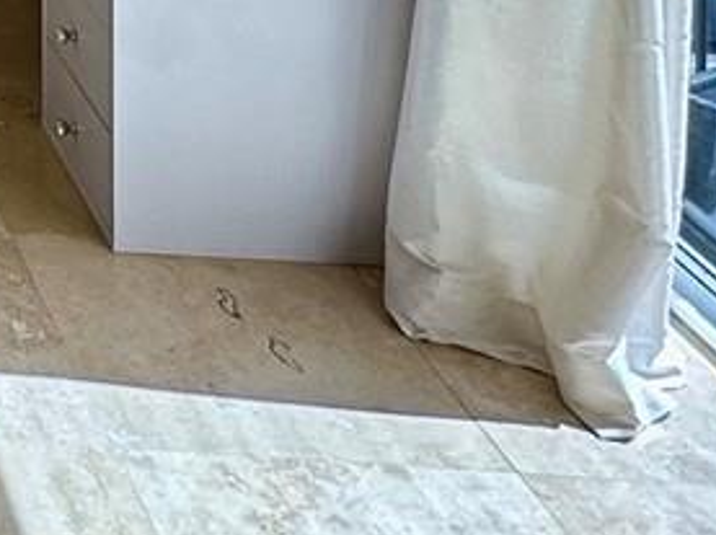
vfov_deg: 14.3
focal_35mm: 81
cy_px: -623
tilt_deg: -3.4
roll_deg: +1.0
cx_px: -698
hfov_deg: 17.6
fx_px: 1673
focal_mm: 2.22
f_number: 2.2
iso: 40
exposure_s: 1/139
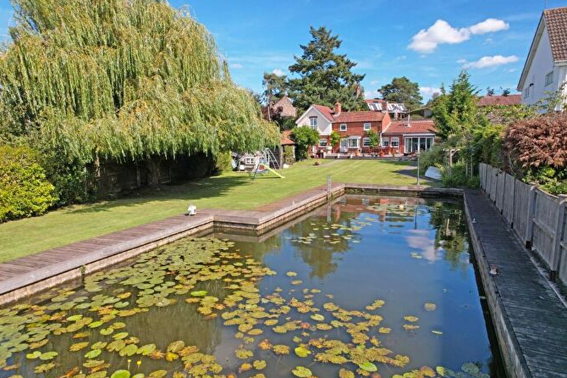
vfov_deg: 55.1
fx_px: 362
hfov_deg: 76.1
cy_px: 191
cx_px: 278
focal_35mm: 23
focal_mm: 8.38
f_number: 2.8
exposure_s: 1/200
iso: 100
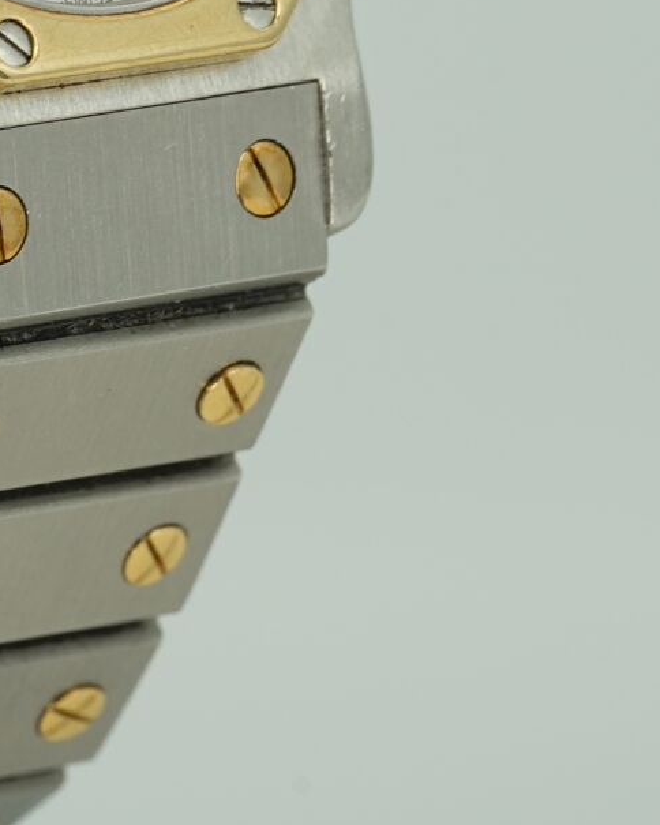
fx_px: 10182
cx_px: -461
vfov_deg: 4.6
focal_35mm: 417
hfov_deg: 3.7
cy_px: -166
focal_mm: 105
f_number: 11
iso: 80
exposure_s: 1/5
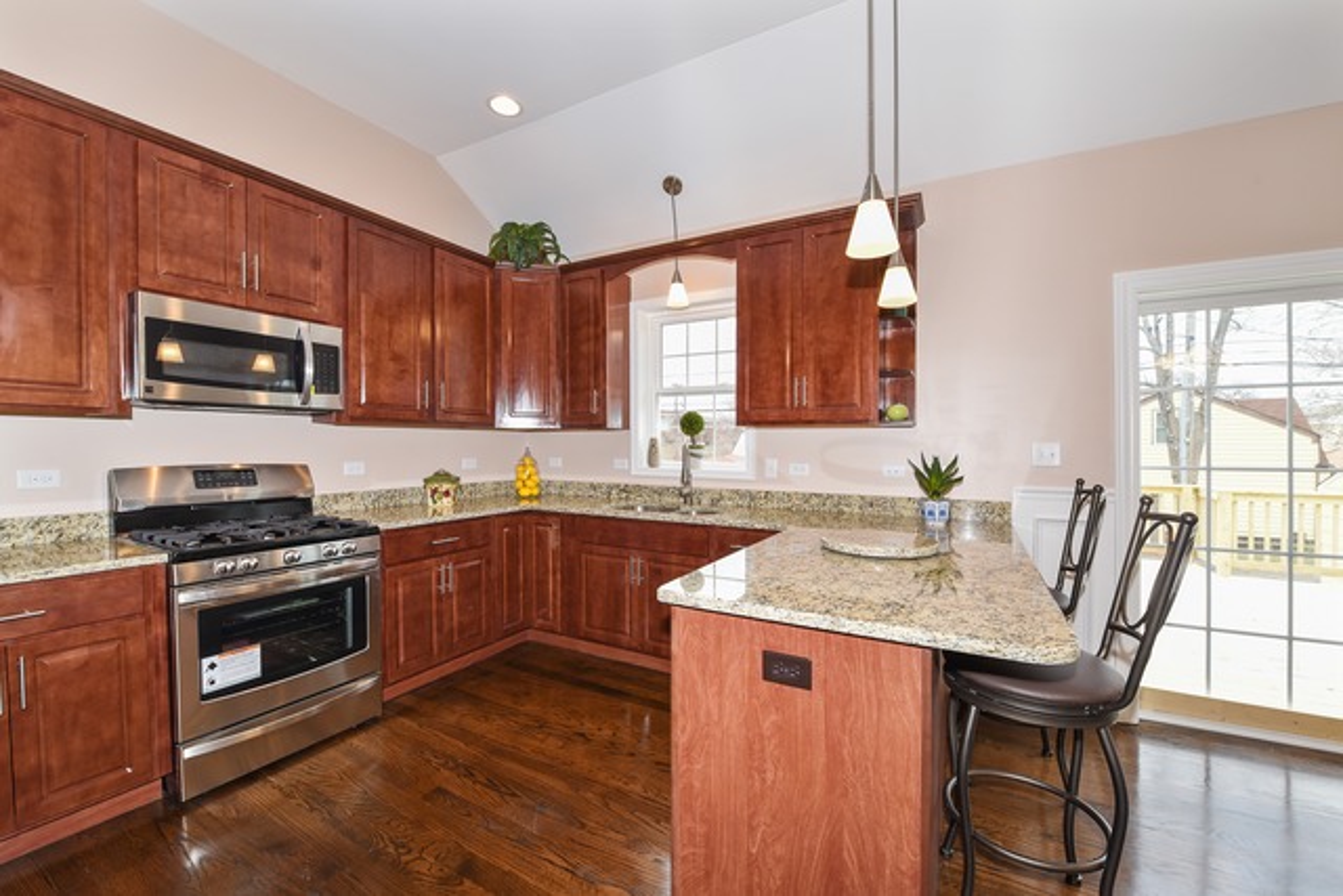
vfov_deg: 81.2
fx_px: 522
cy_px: 448
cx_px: 672
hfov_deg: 104.2
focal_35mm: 14
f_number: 10
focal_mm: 14
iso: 400
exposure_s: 1/40
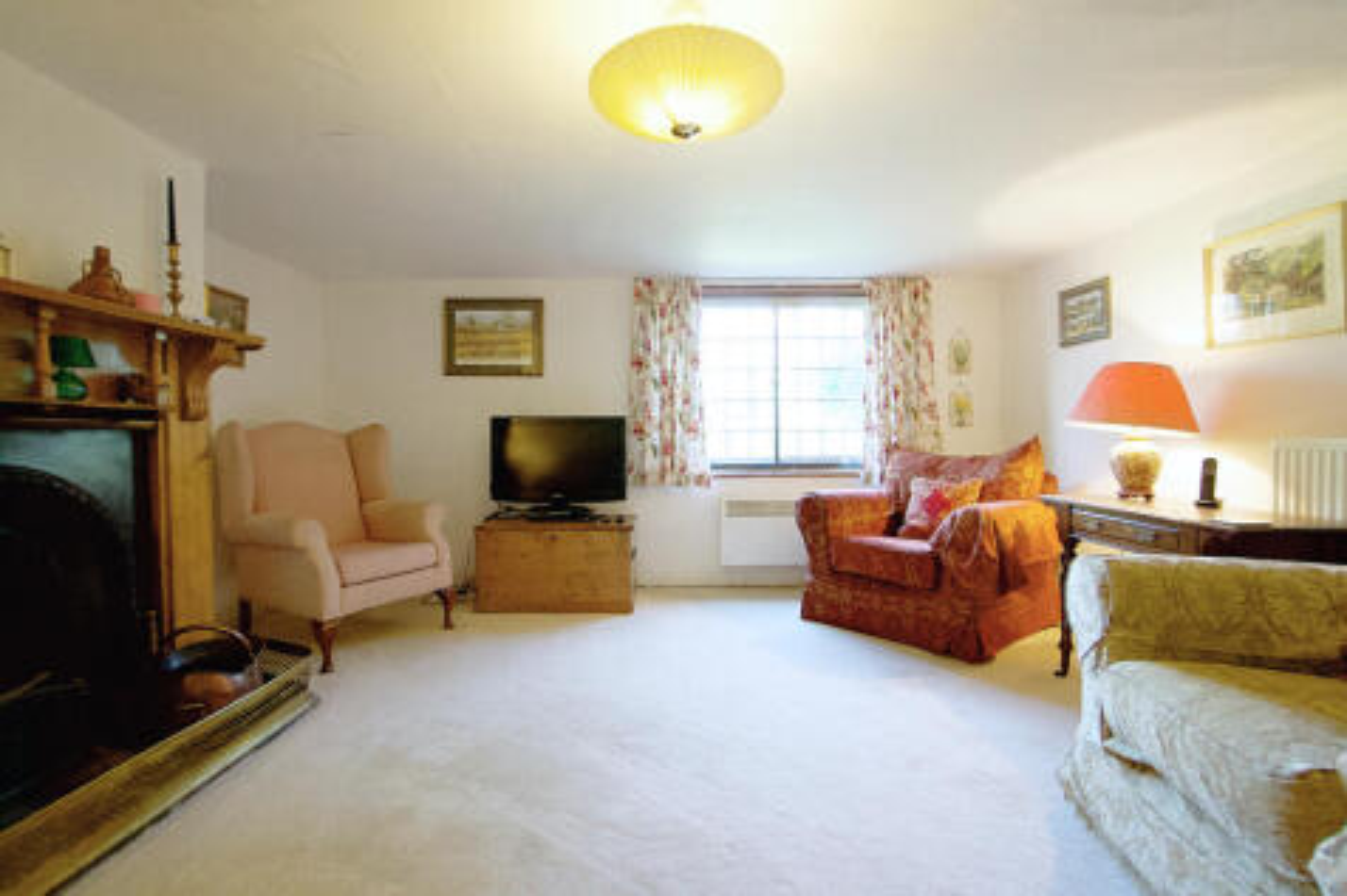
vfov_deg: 77.3
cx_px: 674
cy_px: 448
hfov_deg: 100.4
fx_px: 561
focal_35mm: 15
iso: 2500
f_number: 4
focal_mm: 10
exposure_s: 1/160
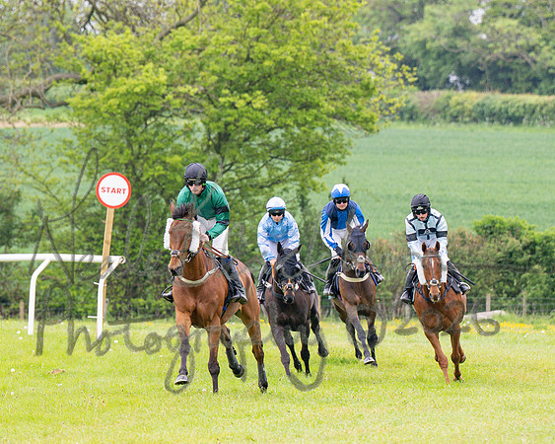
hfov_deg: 4.2
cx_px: 175
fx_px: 7487
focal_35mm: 456
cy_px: 244
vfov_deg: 3.4
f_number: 4
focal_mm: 180
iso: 400
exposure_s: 1/1250
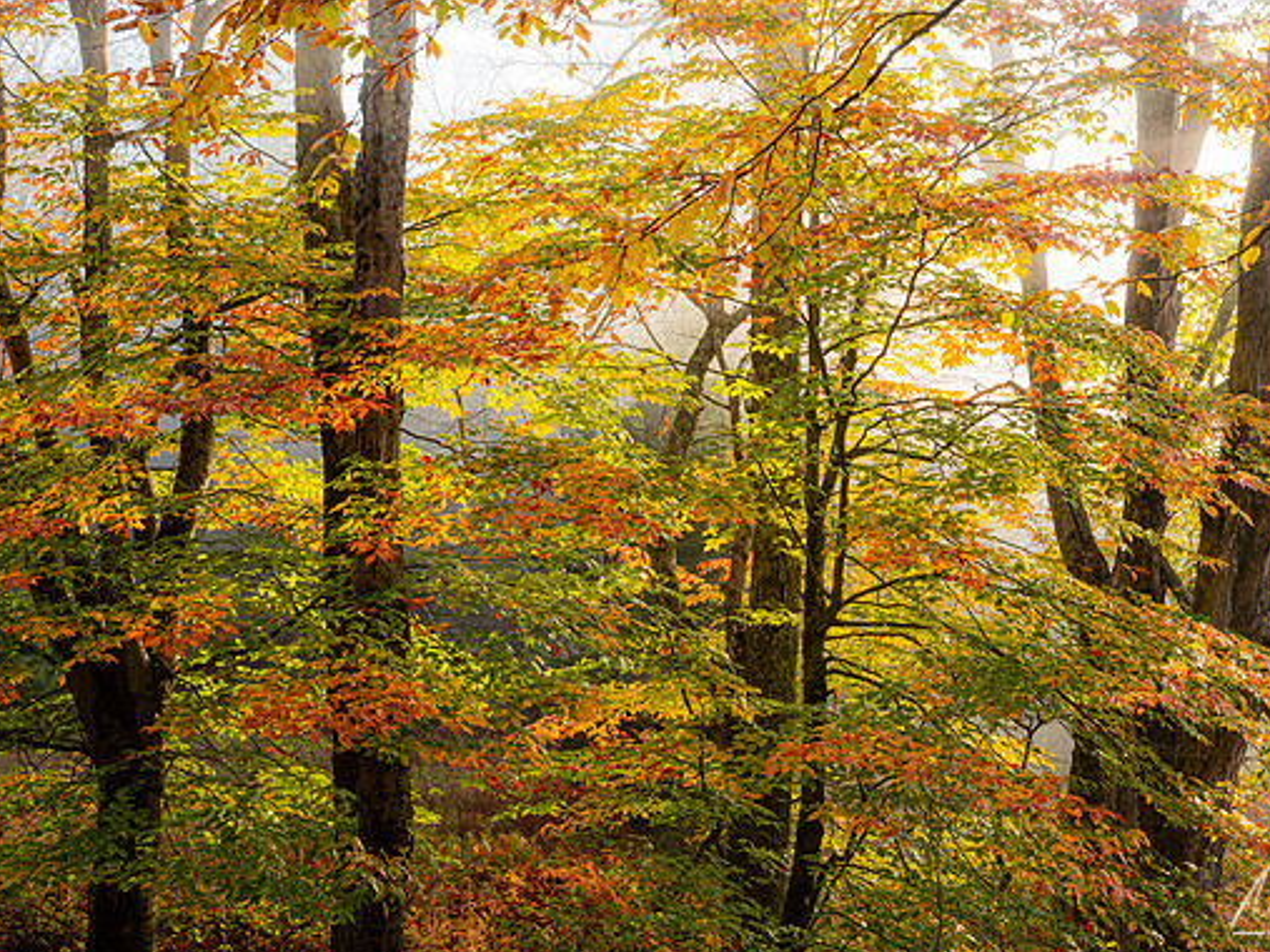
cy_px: 475
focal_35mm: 55
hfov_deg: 34.9
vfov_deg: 26.5
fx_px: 2017
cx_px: 701
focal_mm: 50
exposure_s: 1/15
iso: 64
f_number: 11
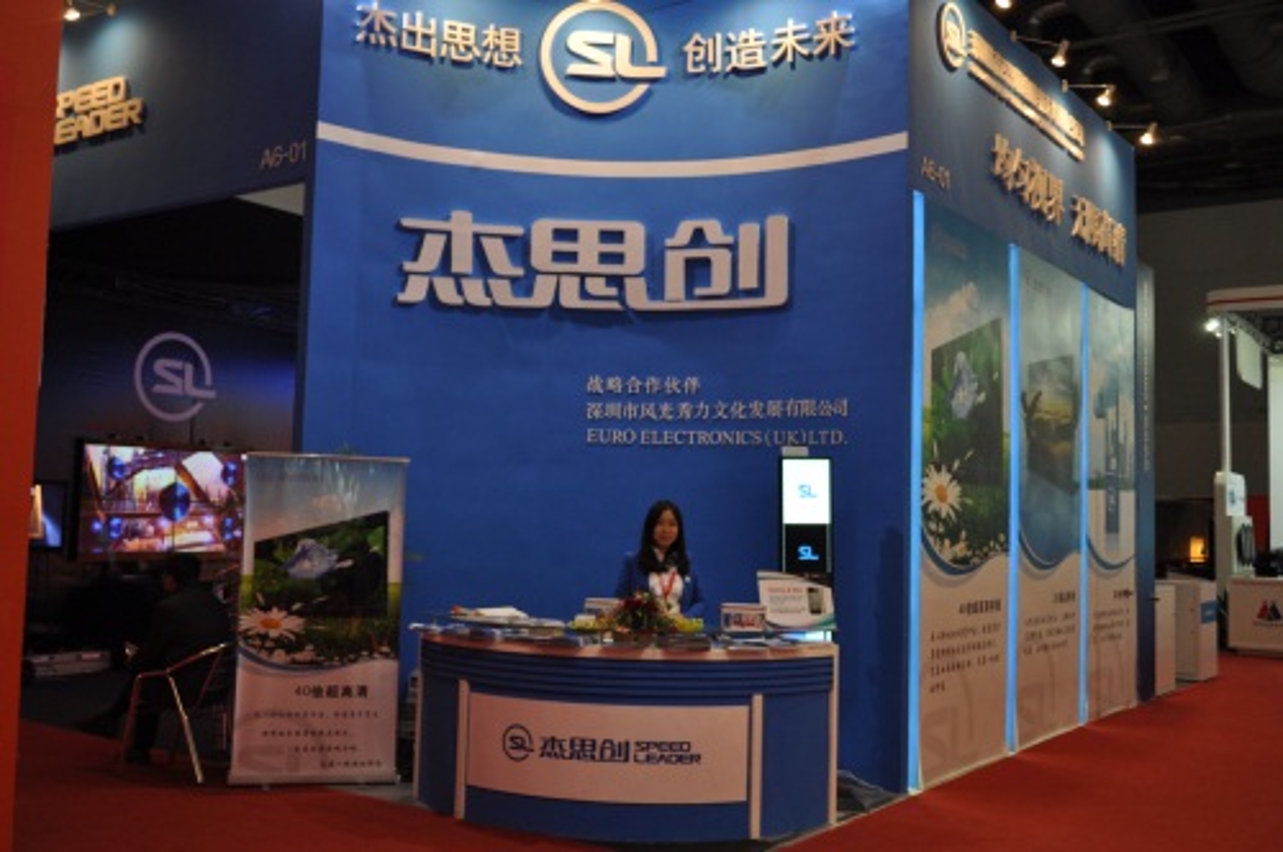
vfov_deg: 36.8
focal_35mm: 36
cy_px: 426
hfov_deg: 53.2
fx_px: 1281
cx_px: 642
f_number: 4
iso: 500
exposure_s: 1/60
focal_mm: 24
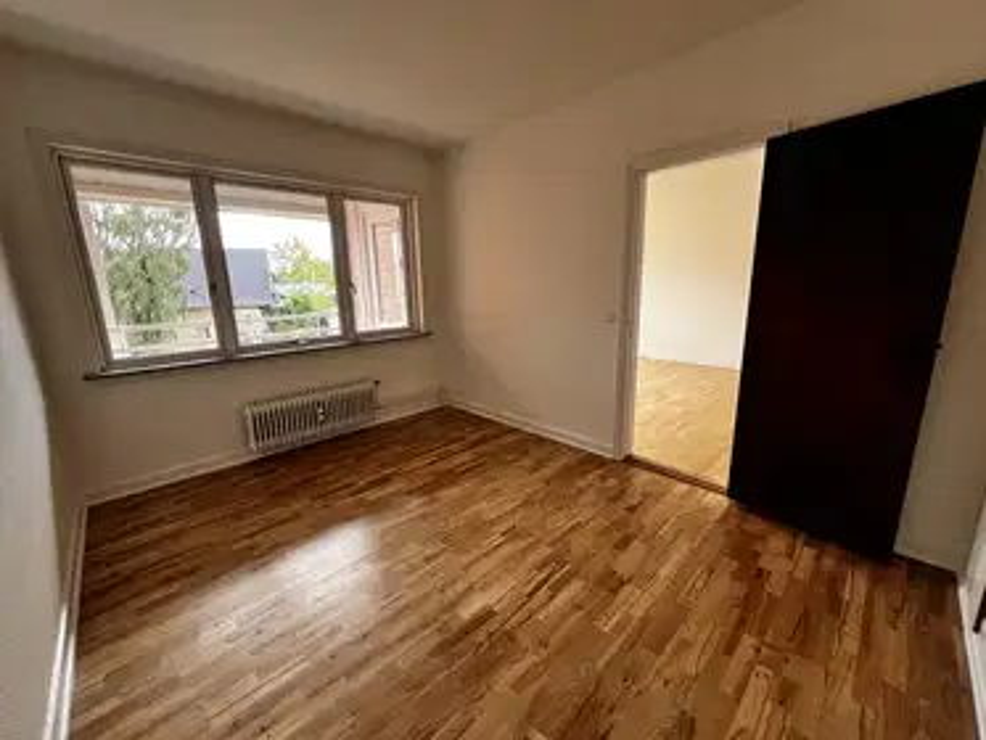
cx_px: 493
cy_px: 370
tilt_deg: -12.2
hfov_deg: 106.2
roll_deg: +1.3
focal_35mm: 13
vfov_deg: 89.9
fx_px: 370
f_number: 1.8
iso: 50
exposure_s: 1/99
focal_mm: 1.57
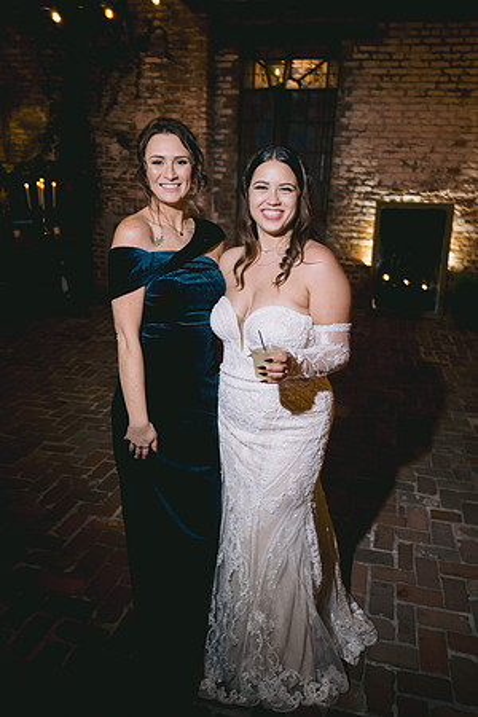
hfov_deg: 46.4
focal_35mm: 28
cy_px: 358
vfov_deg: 65.5
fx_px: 558
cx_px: 239
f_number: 2.8
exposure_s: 1/60
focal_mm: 28
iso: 1000
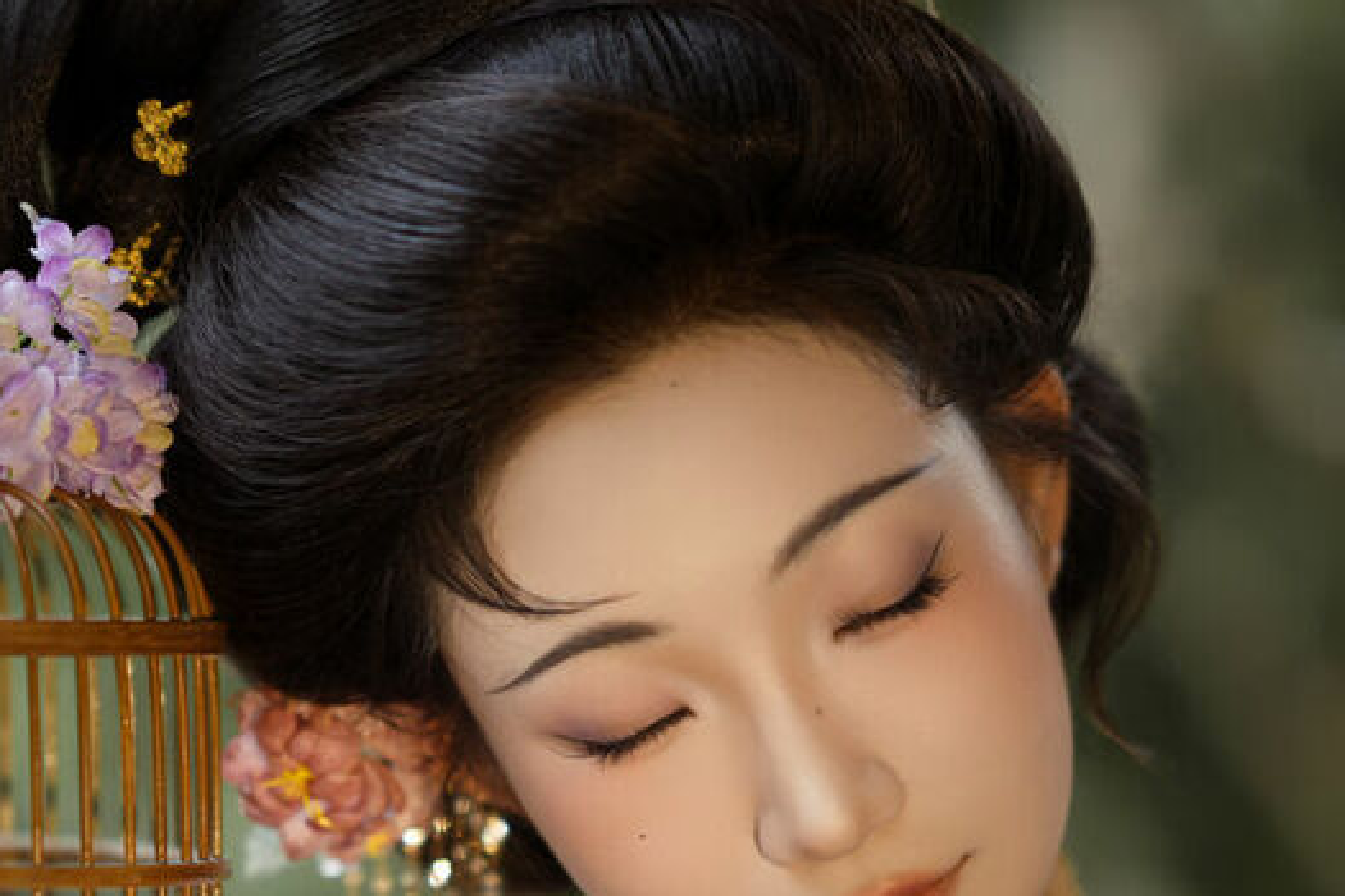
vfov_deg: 8.0
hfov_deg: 12.1
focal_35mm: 170
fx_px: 6351
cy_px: 893
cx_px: 661
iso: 100
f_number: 1.4
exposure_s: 1/125
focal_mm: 85
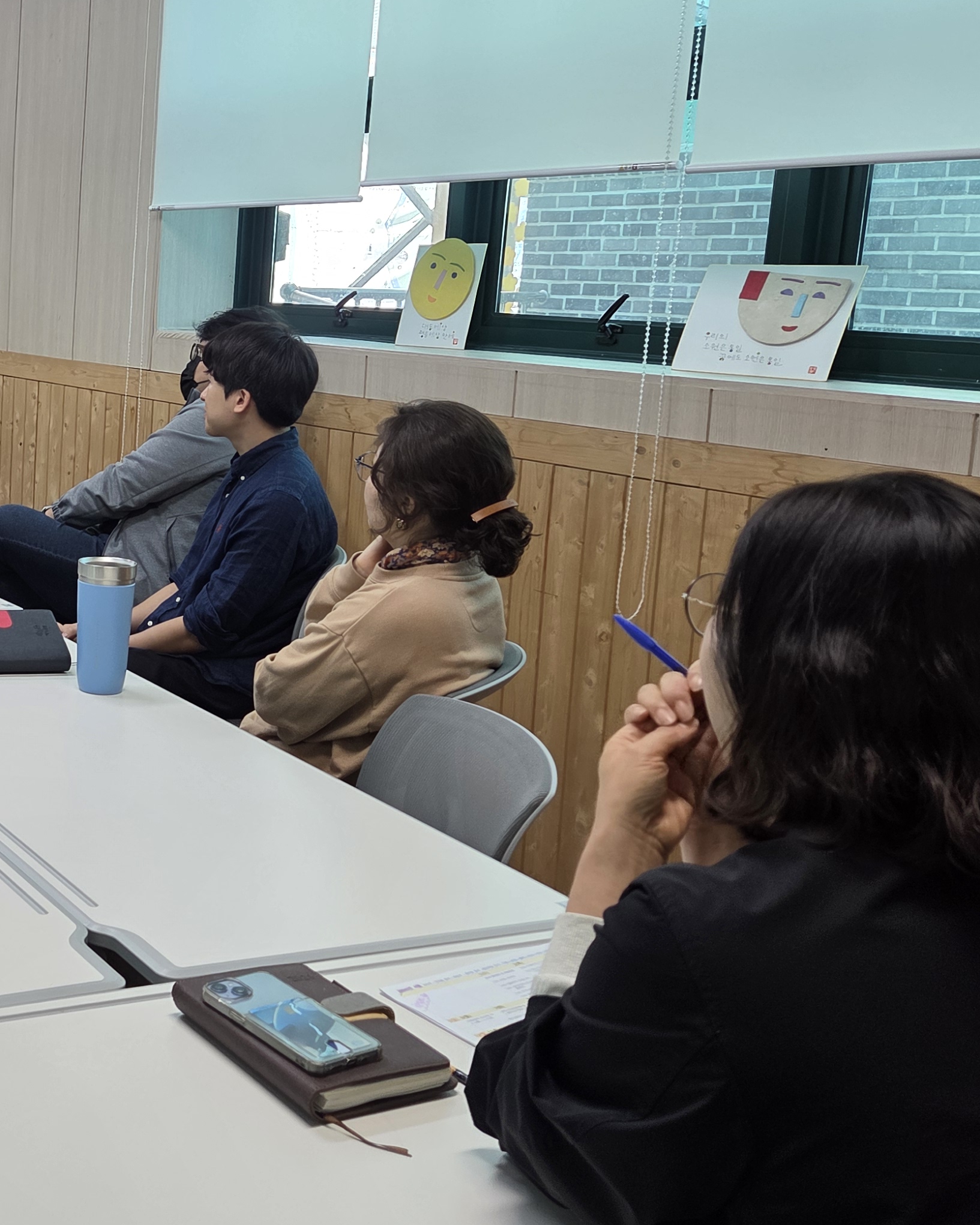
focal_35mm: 44
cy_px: 490
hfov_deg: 30.9
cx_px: -67
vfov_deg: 41.8
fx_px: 1595
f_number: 1.8
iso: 125
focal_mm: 5.4
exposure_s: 1/120
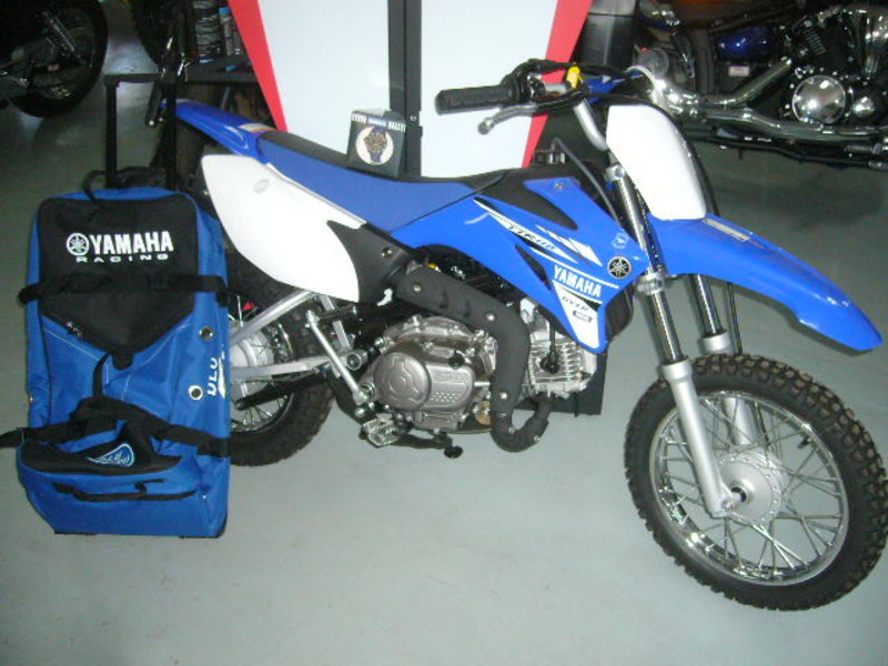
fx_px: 898
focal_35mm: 35
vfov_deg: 40.7
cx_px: 444
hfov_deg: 52.6
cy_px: 333
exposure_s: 1/30
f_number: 2.8
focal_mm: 5.8
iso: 250
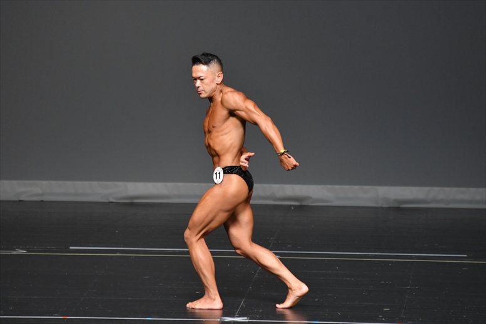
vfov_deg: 3.7
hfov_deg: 5.5
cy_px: 162
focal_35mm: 375
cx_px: 243
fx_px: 5060
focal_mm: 250
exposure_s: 1/400
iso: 2500
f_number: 5.6
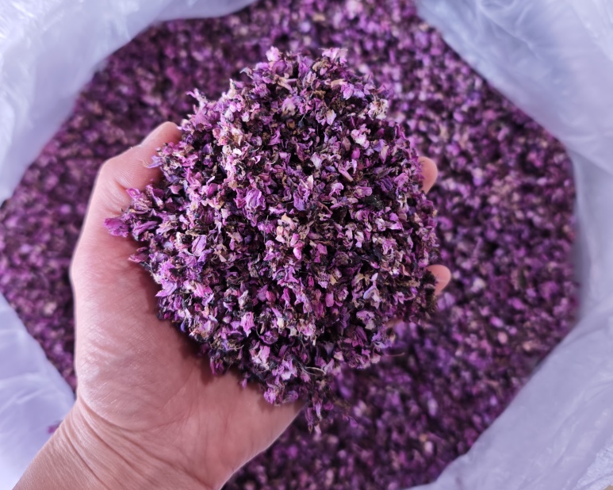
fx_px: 562
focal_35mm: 31
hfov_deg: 57.2
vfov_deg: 46.6
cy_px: 180
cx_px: 308
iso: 160
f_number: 1.44
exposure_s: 1/68.8
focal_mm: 6.68
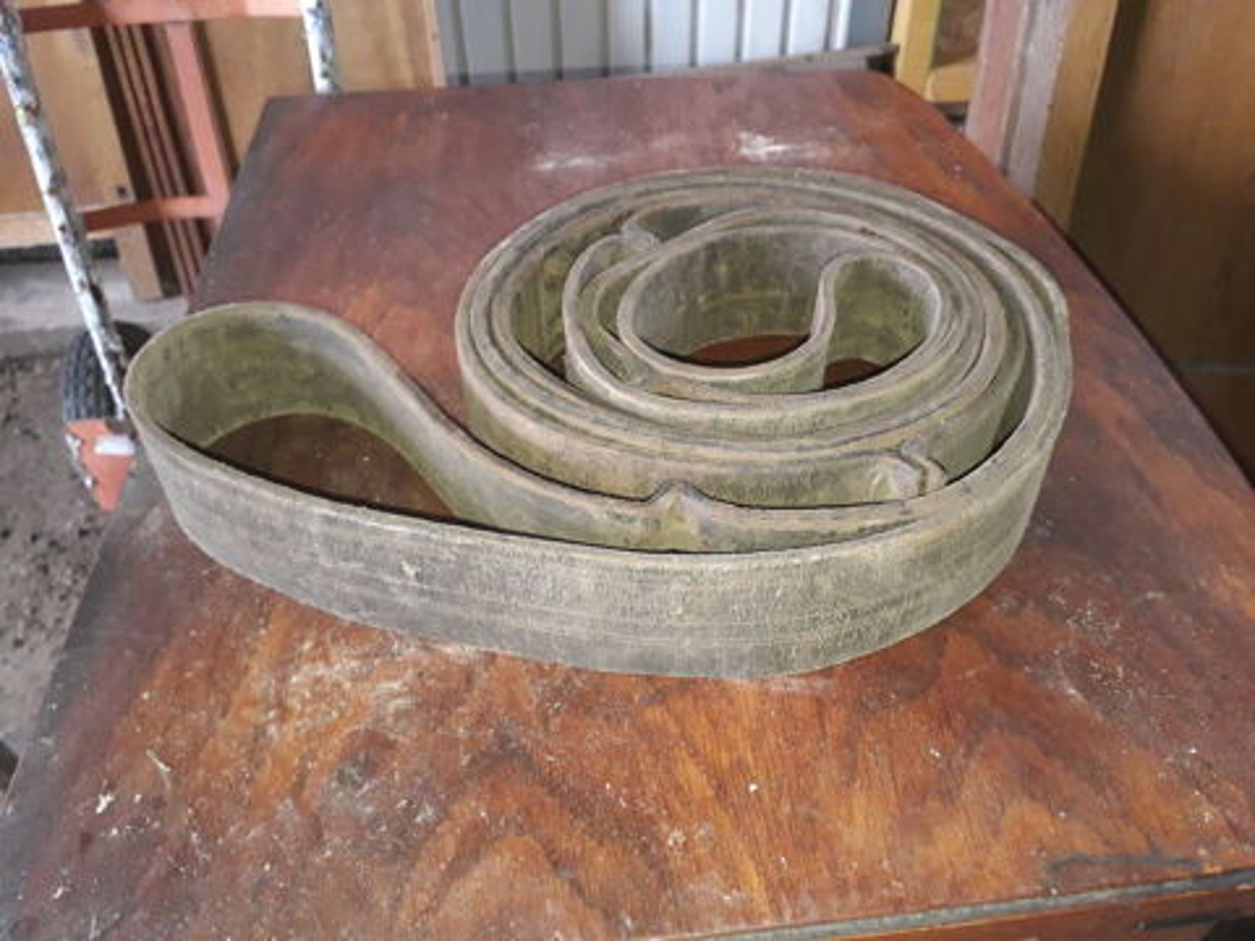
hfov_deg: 65.3
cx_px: 628
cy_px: 470
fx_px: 979
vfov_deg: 51.4
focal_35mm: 27
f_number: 1.9
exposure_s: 1/50
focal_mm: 3.6
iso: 200
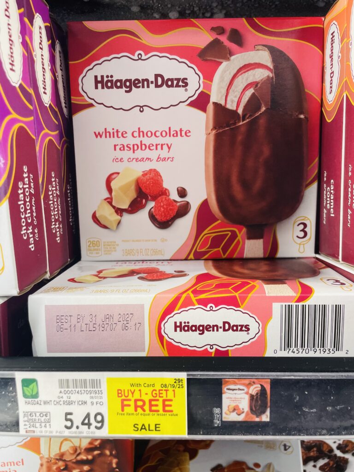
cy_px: 236
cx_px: 177
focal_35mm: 26
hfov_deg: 53.1
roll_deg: +2.4
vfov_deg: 67.3
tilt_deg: -8.6
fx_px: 355
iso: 100
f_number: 1.6
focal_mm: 4.2
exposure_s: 1/120
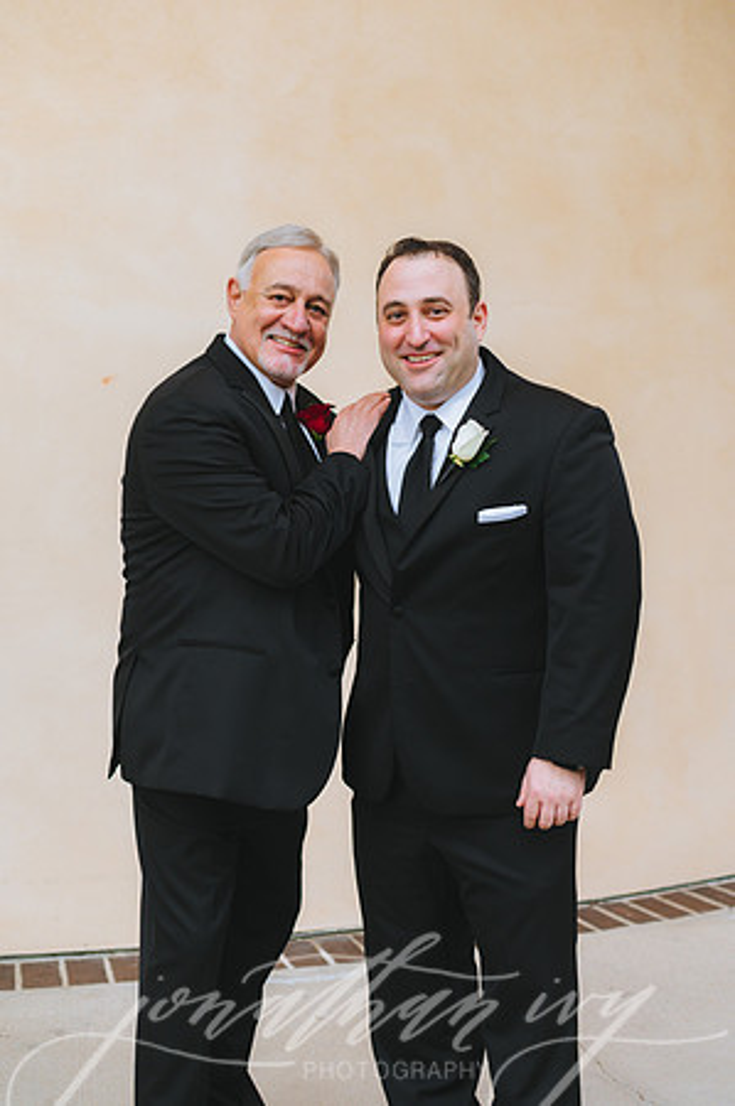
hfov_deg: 26.9
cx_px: 368
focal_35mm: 50
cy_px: 553
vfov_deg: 39.6
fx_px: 1535
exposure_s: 1/160
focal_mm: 50
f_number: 2.8
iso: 1000
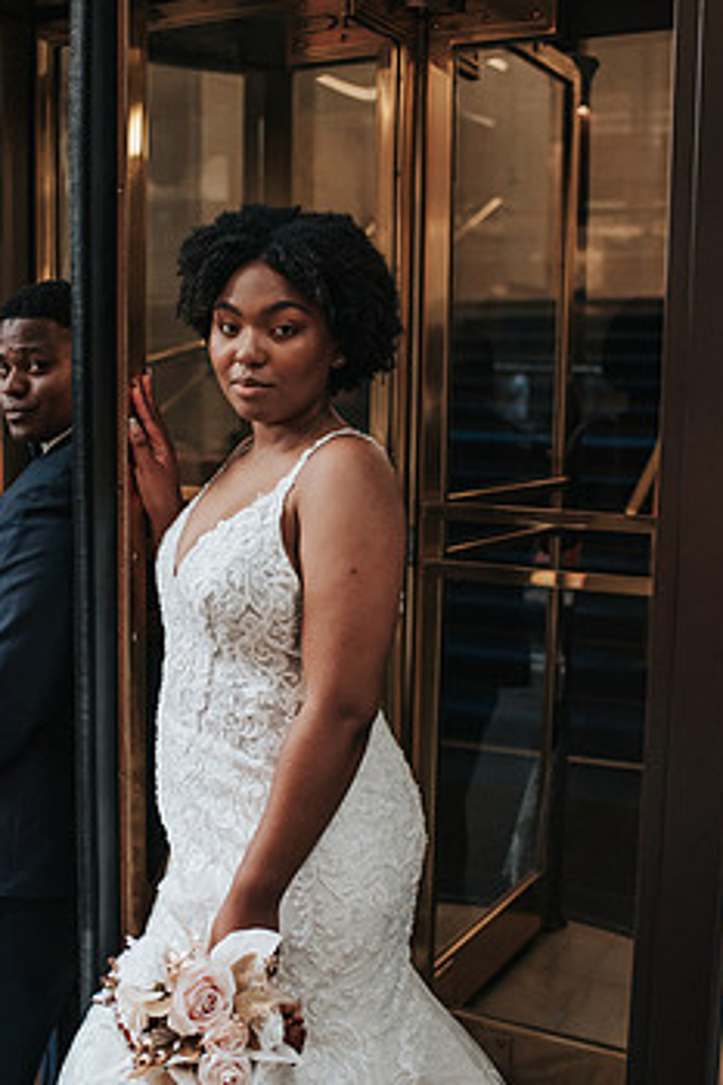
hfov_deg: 29.8
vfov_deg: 43.6
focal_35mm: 45
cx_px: 285
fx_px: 1357
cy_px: 577
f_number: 2.8
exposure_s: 1/500
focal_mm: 35
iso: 1000
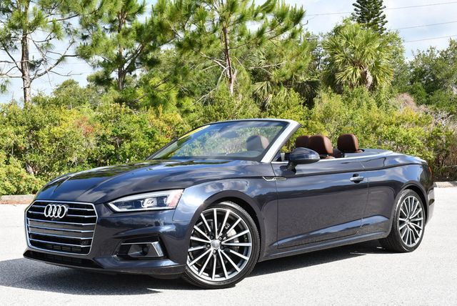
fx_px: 661
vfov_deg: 26.0
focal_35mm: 52
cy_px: 153
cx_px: 228
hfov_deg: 38.2
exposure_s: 1/250
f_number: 8
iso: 200
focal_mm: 26
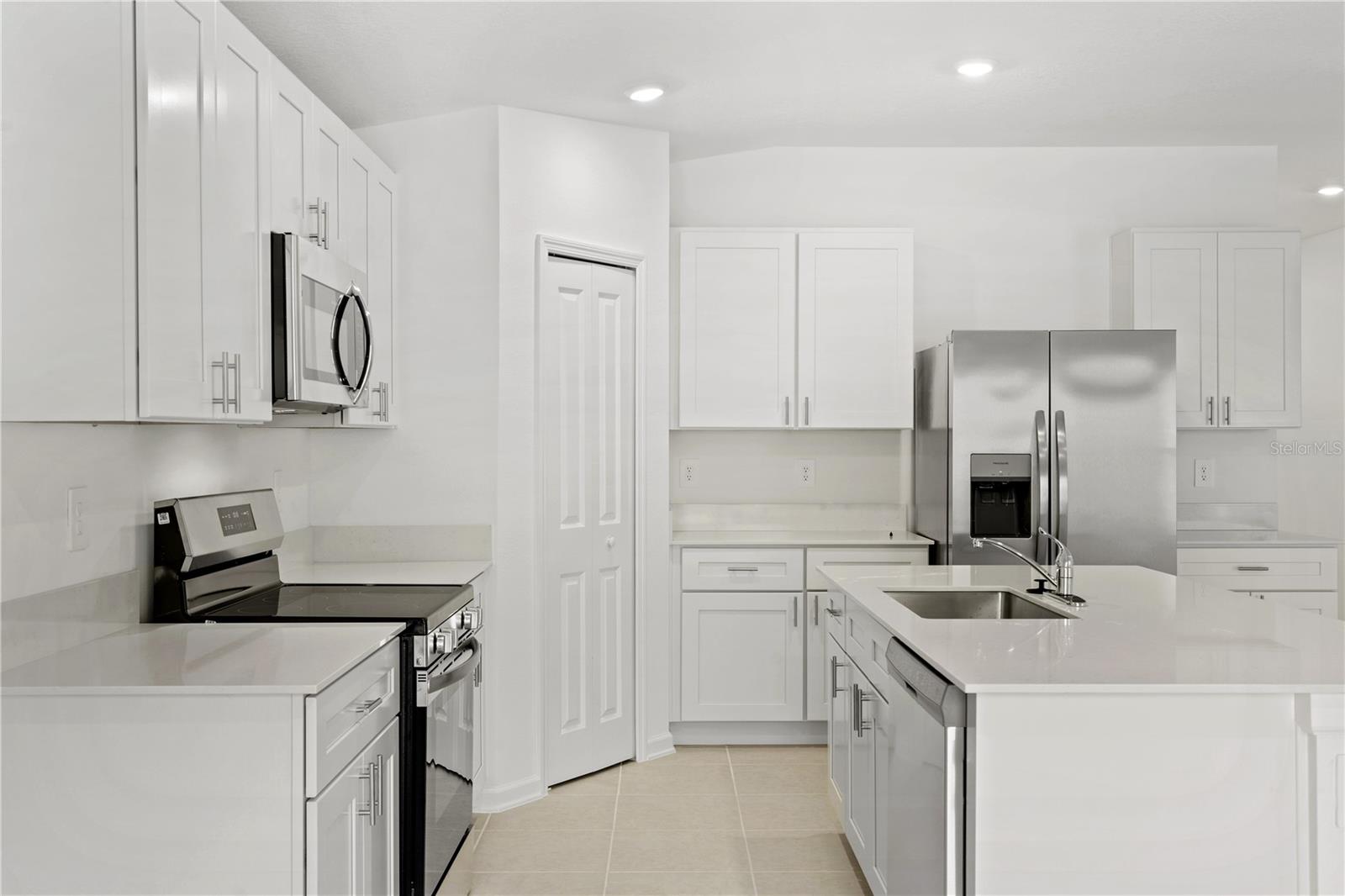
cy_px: 448
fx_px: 1307
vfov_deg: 37.8
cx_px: 672
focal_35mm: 35
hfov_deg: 54.4
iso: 100
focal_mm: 35
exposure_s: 1.6
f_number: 9
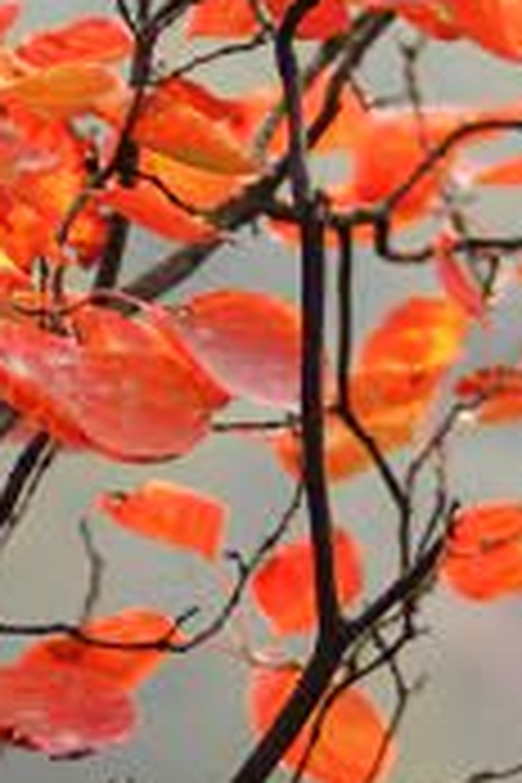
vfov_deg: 3.4
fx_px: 13114
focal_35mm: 603
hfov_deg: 2.3
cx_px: 212
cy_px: 313
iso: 100
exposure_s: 1/320
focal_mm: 70
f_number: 3.2
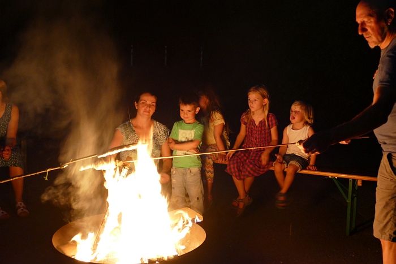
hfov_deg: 36.9
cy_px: 132
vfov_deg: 25.1
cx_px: 198
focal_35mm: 54
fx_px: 594
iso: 1600
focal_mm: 19.84
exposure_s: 1/20
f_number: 3.4
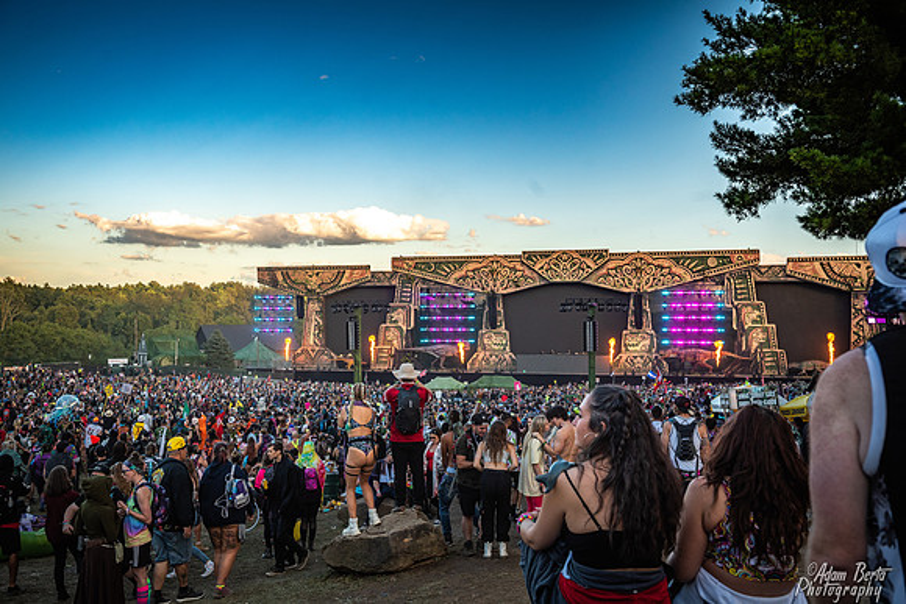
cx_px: 453
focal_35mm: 38
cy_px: 302
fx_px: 957
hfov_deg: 50.7
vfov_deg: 35.1
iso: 500
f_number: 5.6
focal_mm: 38
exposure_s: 1/160
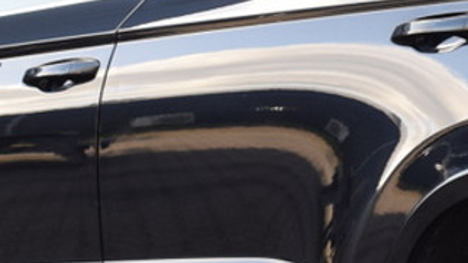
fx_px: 2197
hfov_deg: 12.0
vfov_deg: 6.9
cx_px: 509
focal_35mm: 177
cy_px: 76
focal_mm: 26
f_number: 6.3
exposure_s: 1/160
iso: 400
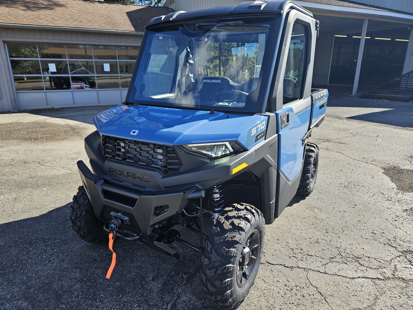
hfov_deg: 73.9
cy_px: 155
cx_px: 206
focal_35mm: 23
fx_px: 274
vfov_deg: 58.9
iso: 25
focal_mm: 5.4
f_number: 1.8
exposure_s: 1/382
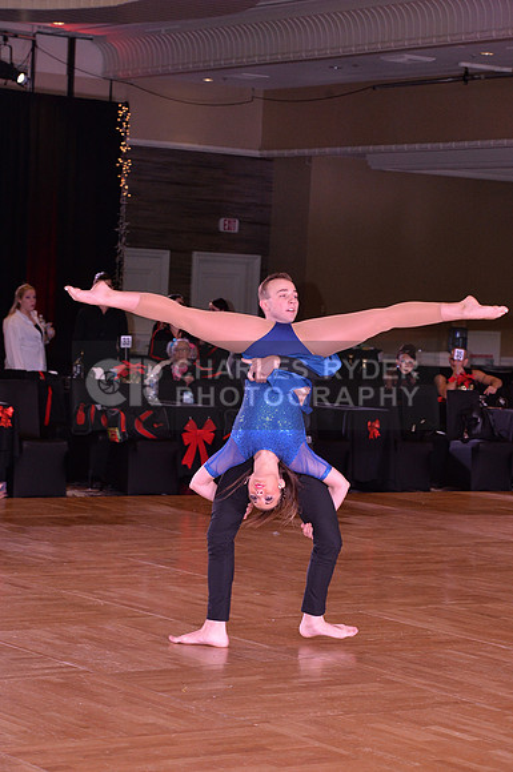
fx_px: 2251
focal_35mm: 105
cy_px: 386
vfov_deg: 19.5
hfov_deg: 13.0
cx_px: 256
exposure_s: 1/250
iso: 2000
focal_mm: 105
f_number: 6.3
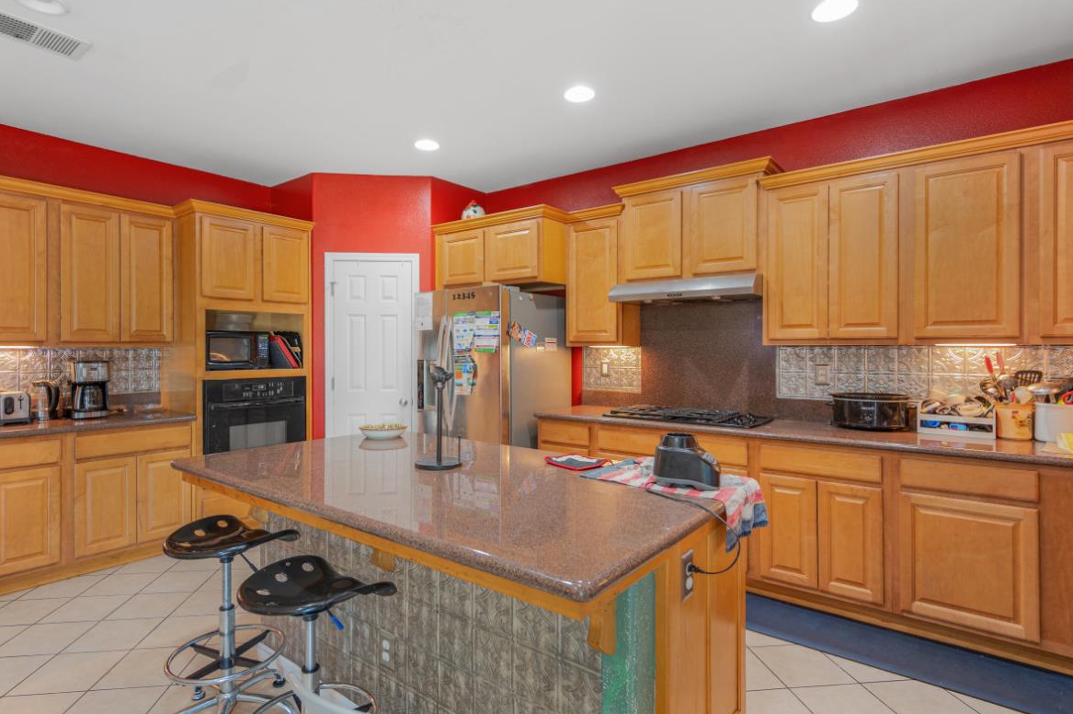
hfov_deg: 90.0
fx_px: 536
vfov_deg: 67.3
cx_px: 512
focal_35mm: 18
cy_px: 347
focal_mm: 14
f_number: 4
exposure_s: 1/13
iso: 500
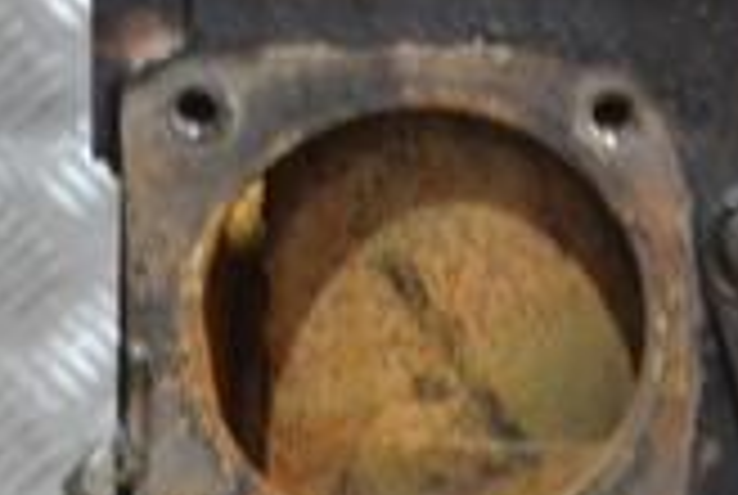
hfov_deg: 8.2
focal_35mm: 252
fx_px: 5175
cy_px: 670
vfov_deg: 5.4
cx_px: 472
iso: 3200
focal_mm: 46
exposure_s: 1/20
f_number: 5.3
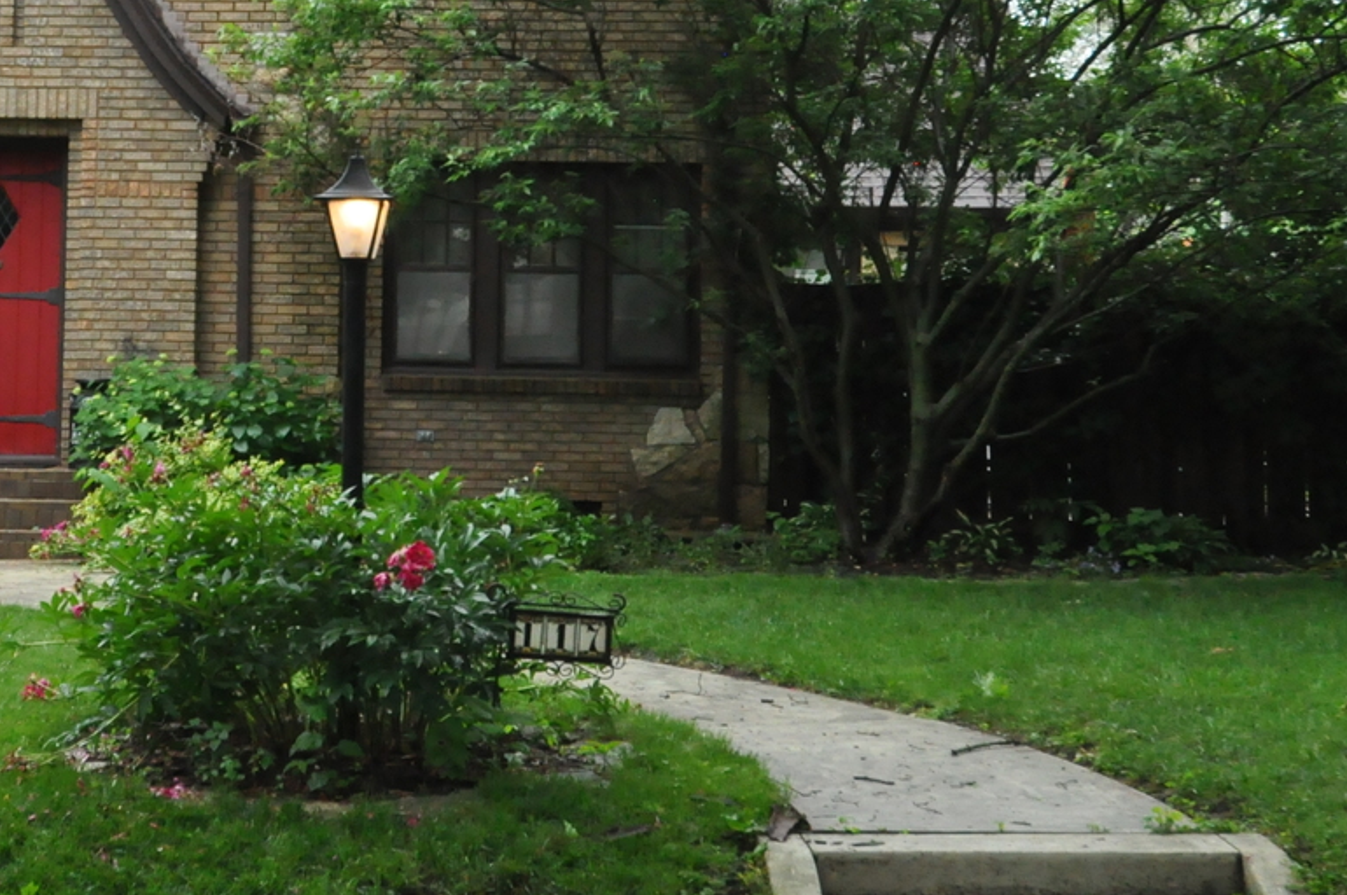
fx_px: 2841
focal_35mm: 76
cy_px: 157
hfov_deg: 26.3
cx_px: 341
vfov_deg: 17.7
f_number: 8
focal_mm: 24
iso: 2000
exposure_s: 1/250
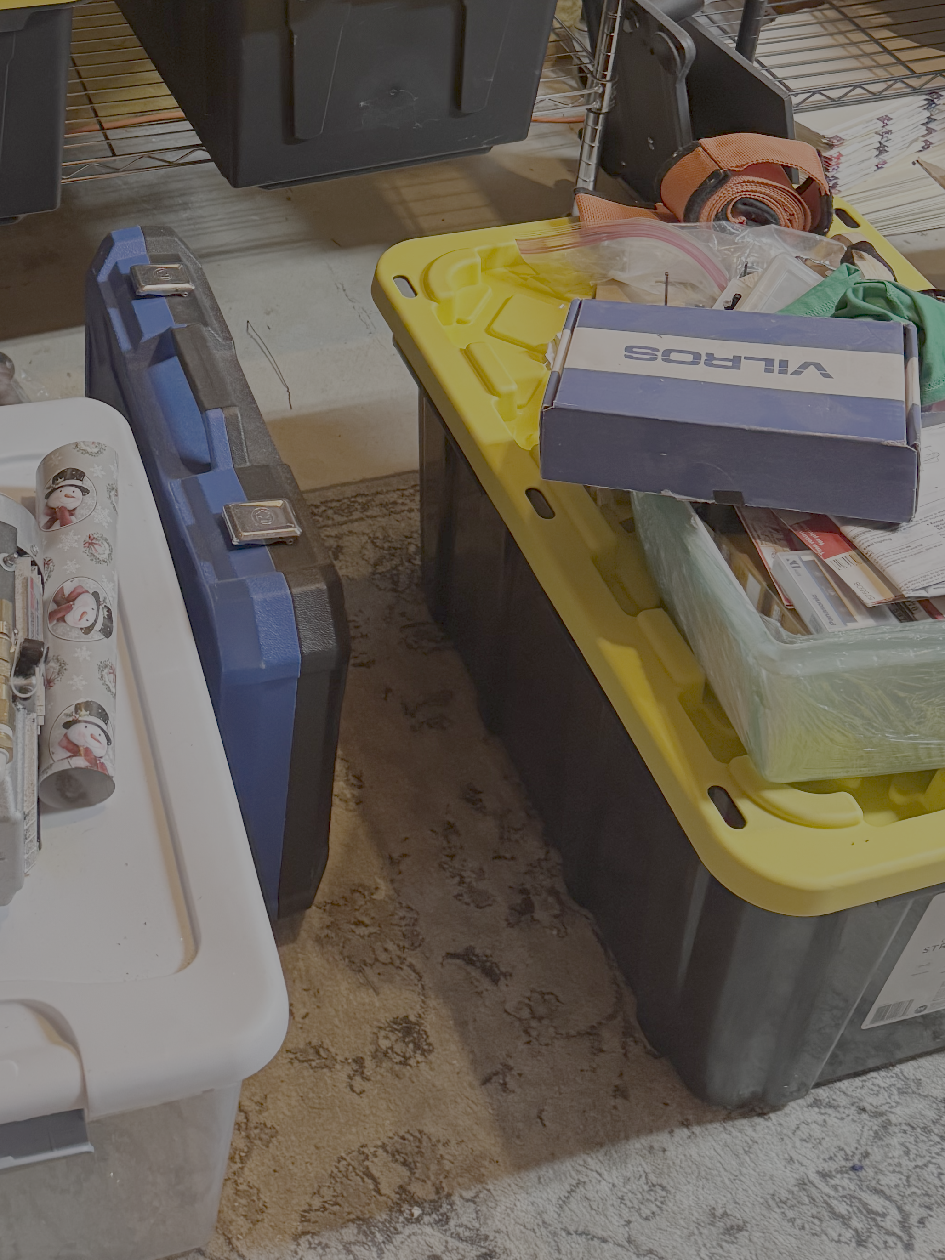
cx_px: 209
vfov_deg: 36.0
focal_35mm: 50
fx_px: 1820
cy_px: 139
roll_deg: -0.3
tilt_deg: -33.1
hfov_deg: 28.6
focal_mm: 6.76
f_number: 1.78
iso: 800
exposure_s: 1/60
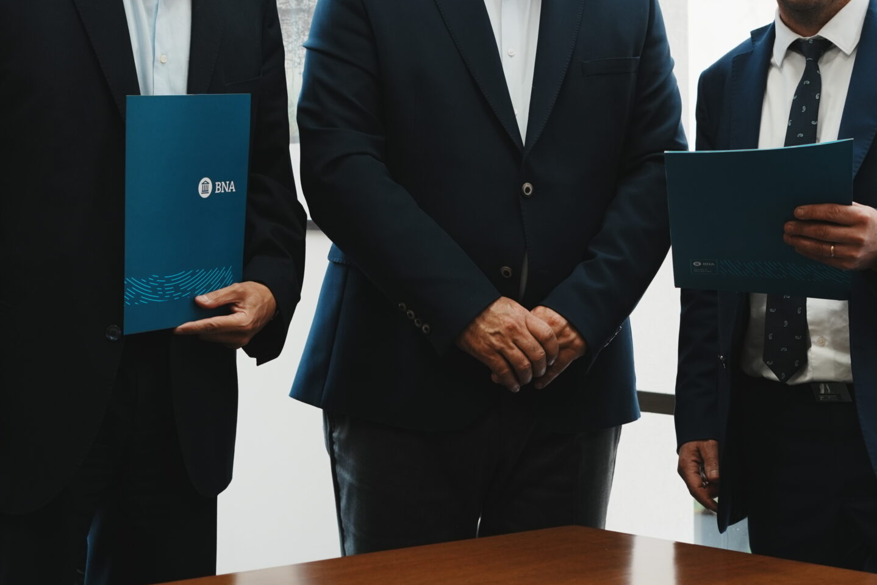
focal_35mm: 89
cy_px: 132
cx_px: 473
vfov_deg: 15.3
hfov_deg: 22.9
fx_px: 2168
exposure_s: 1/125
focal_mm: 50
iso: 640
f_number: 4.5
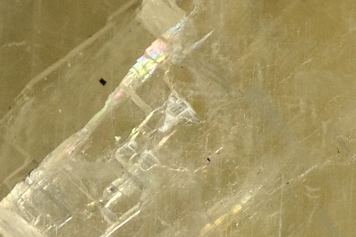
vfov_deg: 1.9
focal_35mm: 711
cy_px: 178
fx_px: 7032
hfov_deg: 2.9
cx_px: 258
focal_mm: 100
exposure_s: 1/10
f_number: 22
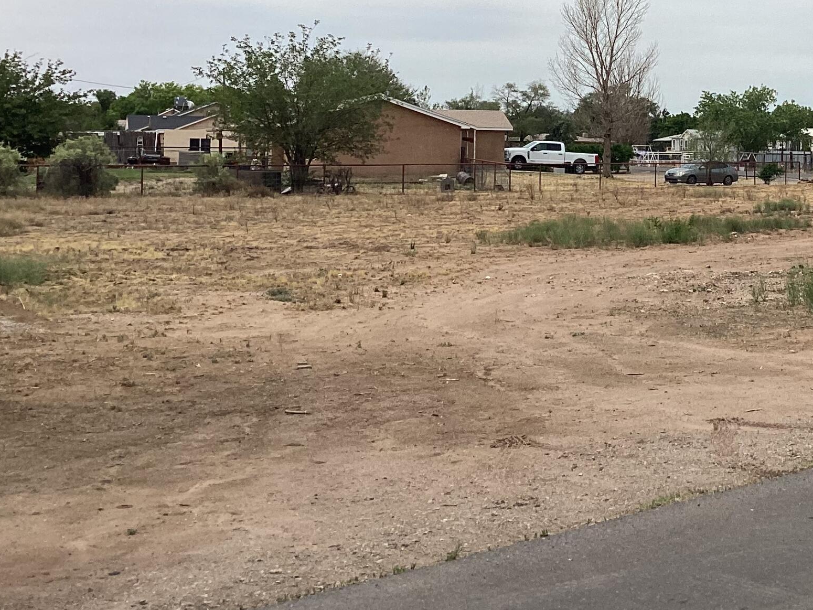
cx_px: 758
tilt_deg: +0.5
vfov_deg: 24.0
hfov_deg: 30.5
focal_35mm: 60
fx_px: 1409
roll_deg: -1.0
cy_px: 111
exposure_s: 1/2551
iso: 25
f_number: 2.4
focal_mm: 3.3
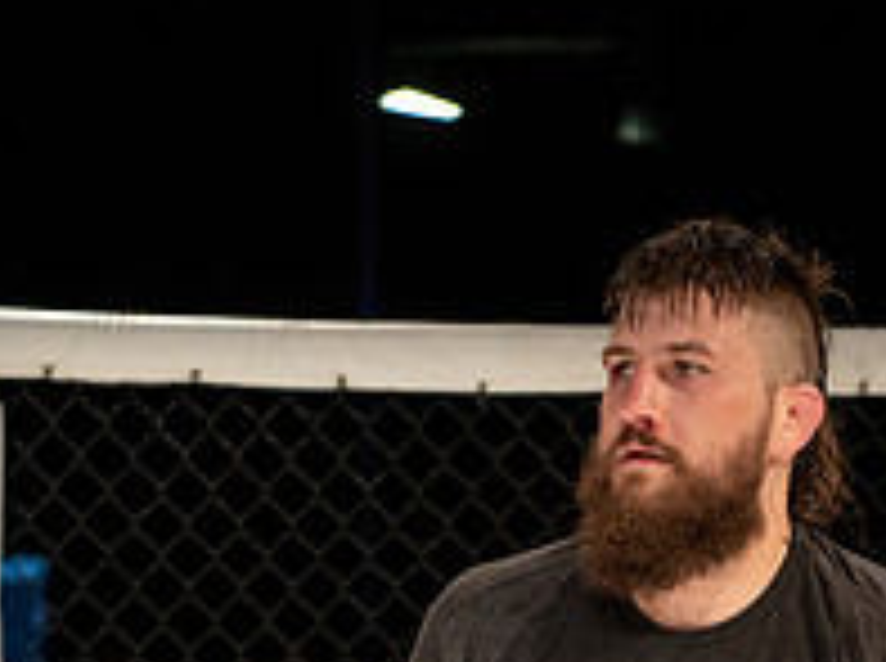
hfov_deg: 12.8
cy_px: 950
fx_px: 3934
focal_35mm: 154
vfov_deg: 9.4
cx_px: 630
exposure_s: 1/1000
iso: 1000
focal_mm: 70
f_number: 2.8
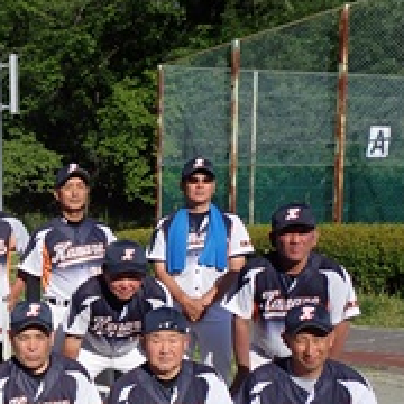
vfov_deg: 28.5
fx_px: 779
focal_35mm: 59
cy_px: 321
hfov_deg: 27.0
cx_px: -25
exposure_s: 1/200
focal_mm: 5.4
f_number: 9
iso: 100
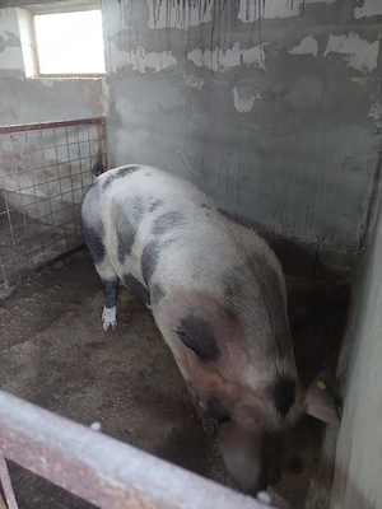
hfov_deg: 54.9
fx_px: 368
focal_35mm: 25
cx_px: 191
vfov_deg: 69.4
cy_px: 254
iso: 400
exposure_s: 1/33.3
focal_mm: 5.23
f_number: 1.8
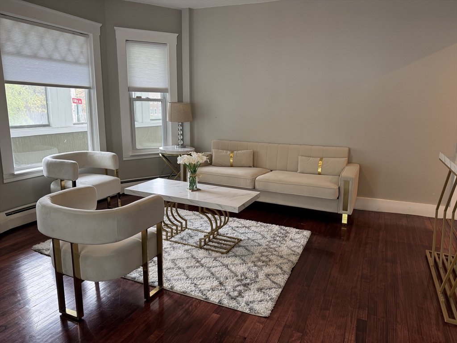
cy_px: 172
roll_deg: -0.4
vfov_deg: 56.8
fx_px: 317
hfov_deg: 71.6
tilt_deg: -11.6
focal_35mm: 24
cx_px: 228
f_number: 1.78
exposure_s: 1/60
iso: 125
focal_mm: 6.76
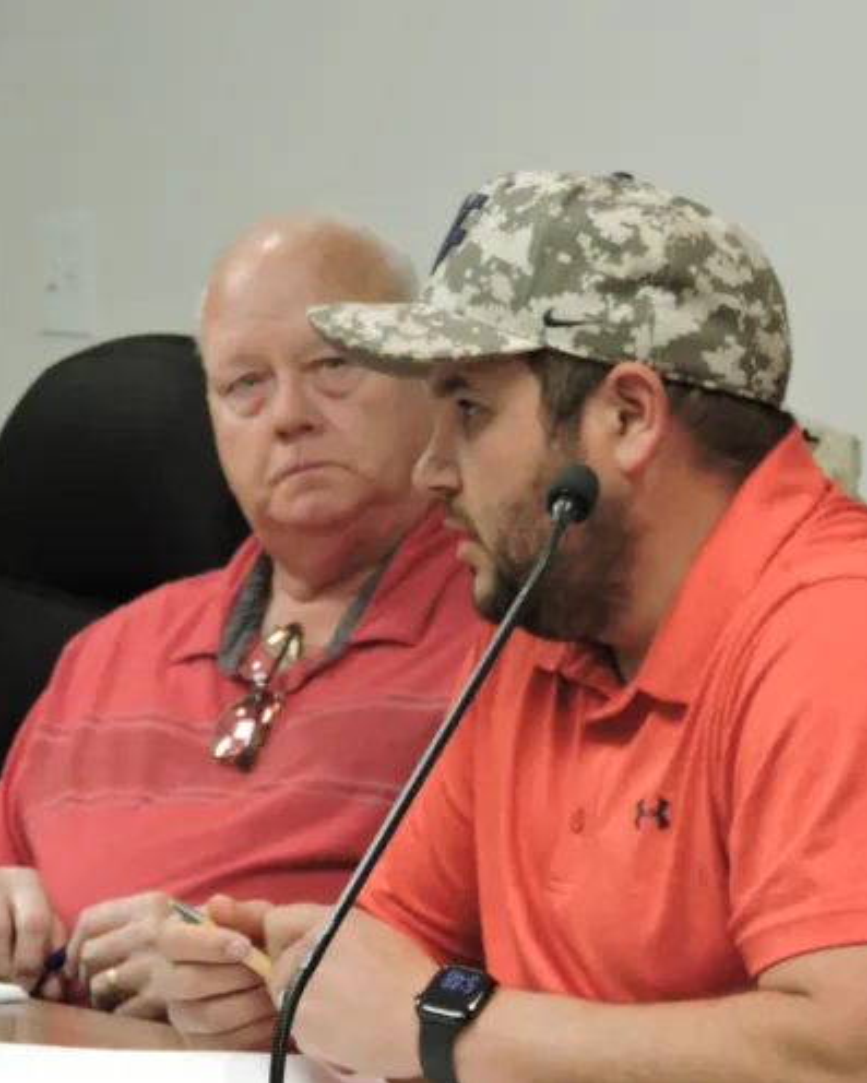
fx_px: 9459
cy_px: 542
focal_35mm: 295
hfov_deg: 5.2
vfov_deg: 6.6
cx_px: 510
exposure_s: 1/30
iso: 800
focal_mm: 40.1
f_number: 4.6
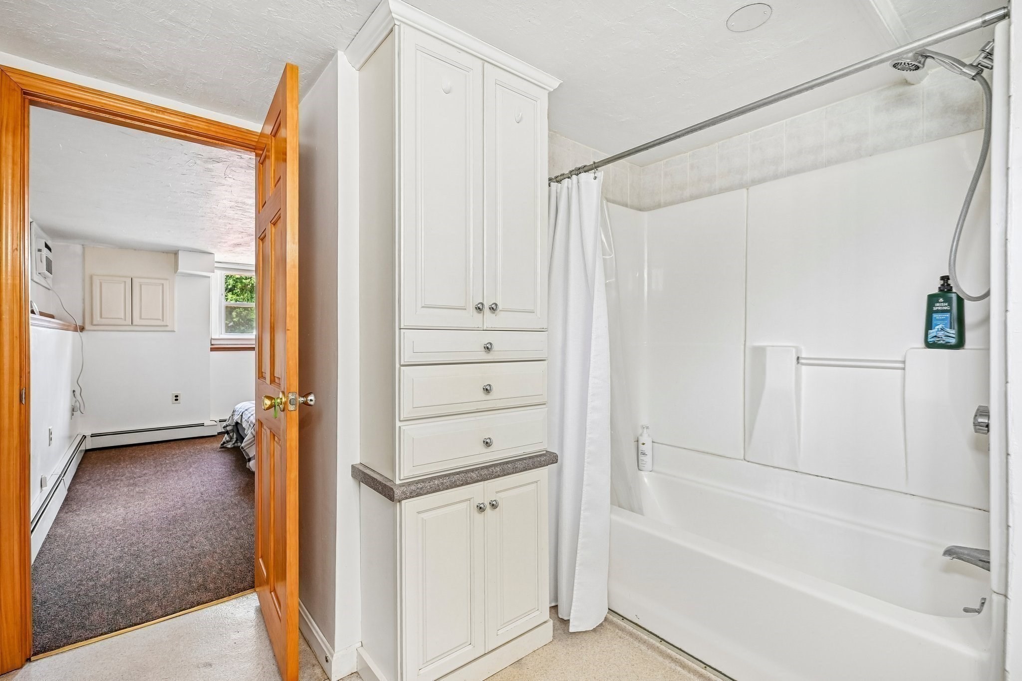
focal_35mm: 16
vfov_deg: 73.7
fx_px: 454
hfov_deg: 96.7
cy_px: 340
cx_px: 511
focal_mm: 16
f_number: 8
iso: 400
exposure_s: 1/8
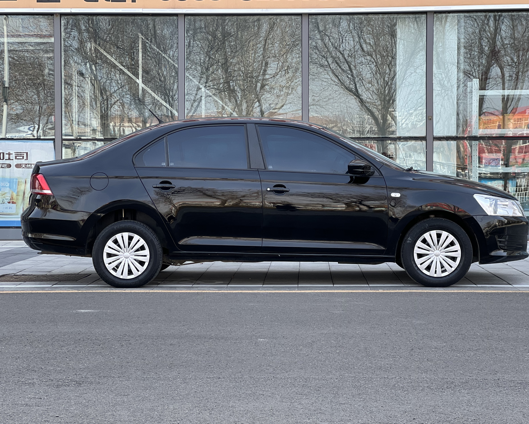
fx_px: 1268
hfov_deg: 23.6
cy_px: 213
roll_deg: +0.9
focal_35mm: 81
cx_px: 265
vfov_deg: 18.9
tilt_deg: -0.8
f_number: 2.8
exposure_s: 1/121
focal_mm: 9
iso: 40
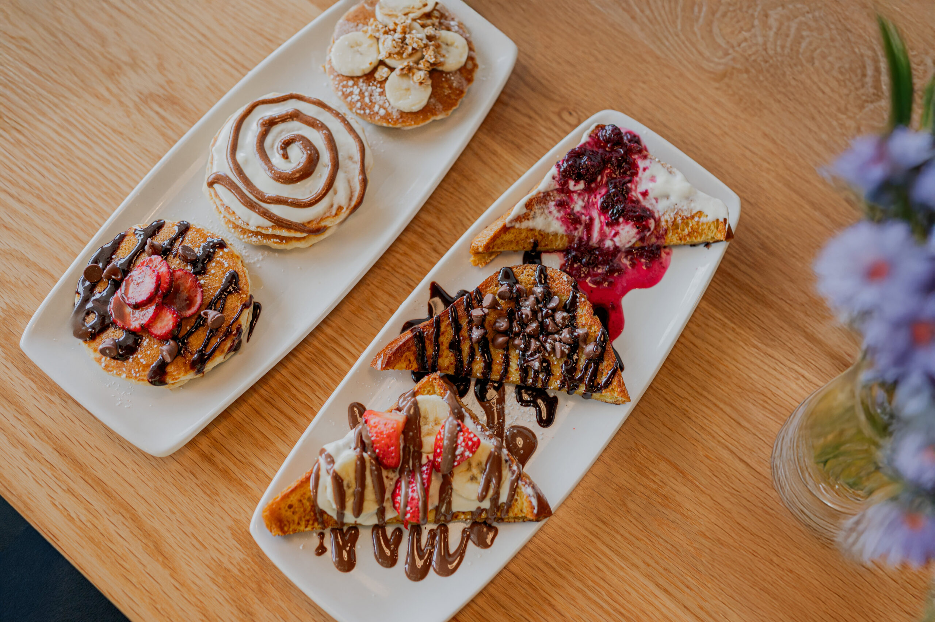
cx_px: 468
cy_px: 311
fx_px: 908
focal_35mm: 35
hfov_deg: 54.5
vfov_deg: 37.8
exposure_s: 1/320
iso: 320
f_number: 2.8
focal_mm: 35
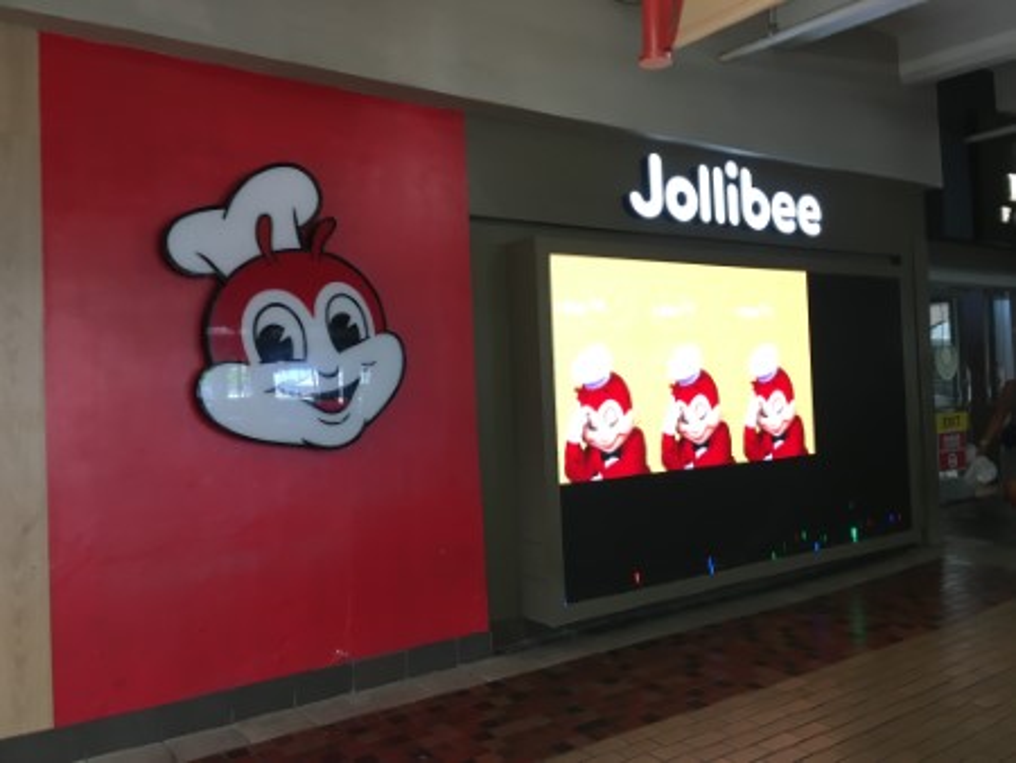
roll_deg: +0.3
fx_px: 852
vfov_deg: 48.3
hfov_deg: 61.6
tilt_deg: +1.4
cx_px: 508
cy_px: 382
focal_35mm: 29
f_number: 2.2
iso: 64
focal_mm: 4.15
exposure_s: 1/30
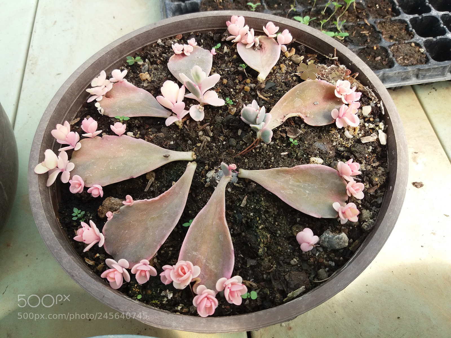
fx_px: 365
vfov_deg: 49.7
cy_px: 169
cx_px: 226
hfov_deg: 63.4
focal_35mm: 28
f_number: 1.9
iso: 64
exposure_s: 1/168
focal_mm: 3.7
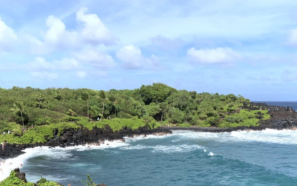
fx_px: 291
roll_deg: -1.0
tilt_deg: -7.2
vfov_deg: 34.8
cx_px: 139
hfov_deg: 54.0
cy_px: 131
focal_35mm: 36
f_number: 1.8
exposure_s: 1/2755
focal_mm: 4.25
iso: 25
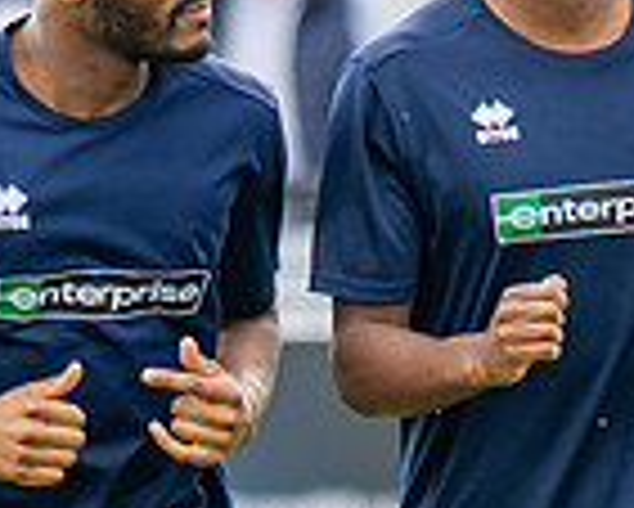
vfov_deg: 1.5
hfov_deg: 1.9
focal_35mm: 1010
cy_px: 723
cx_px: 434
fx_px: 18965
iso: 100
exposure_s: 1/1600
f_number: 1.8
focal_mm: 135
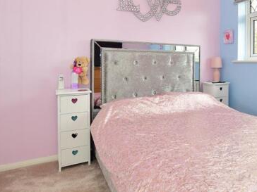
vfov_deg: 52.0
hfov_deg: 63.6
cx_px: 191
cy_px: 63
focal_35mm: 26
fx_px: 193
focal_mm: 10
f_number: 7.1
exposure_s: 1/25
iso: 400
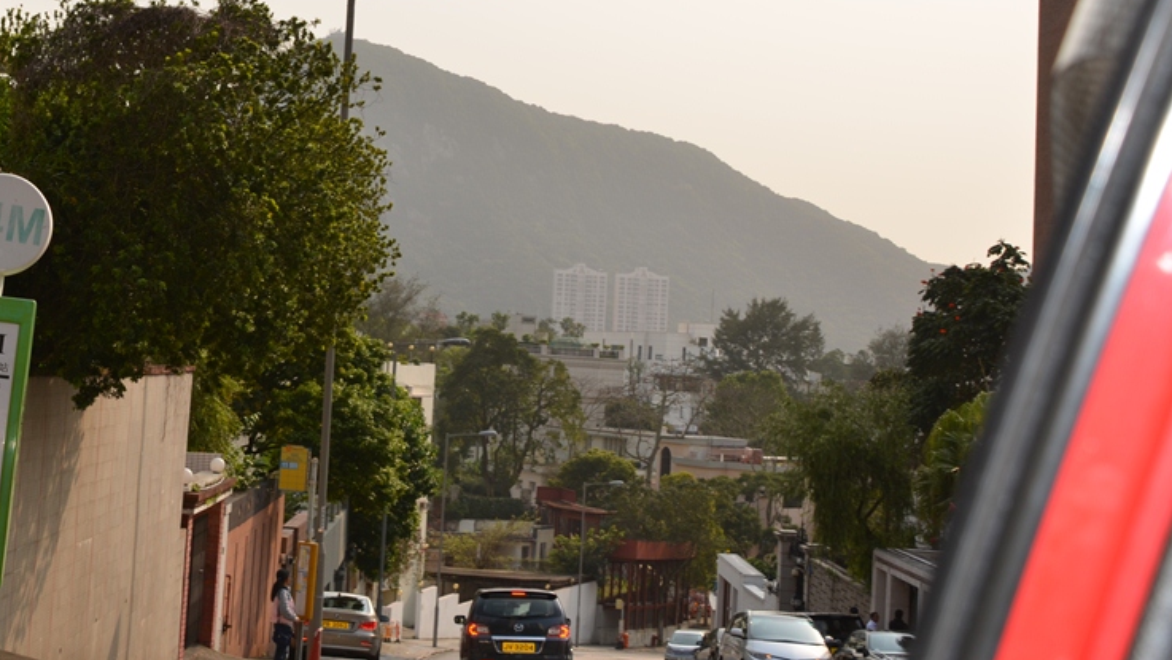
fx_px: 1896
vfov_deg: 19.6
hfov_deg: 33.9
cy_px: 169
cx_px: 361
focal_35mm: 61
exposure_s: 1/250
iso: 100
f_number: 8
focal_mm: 28
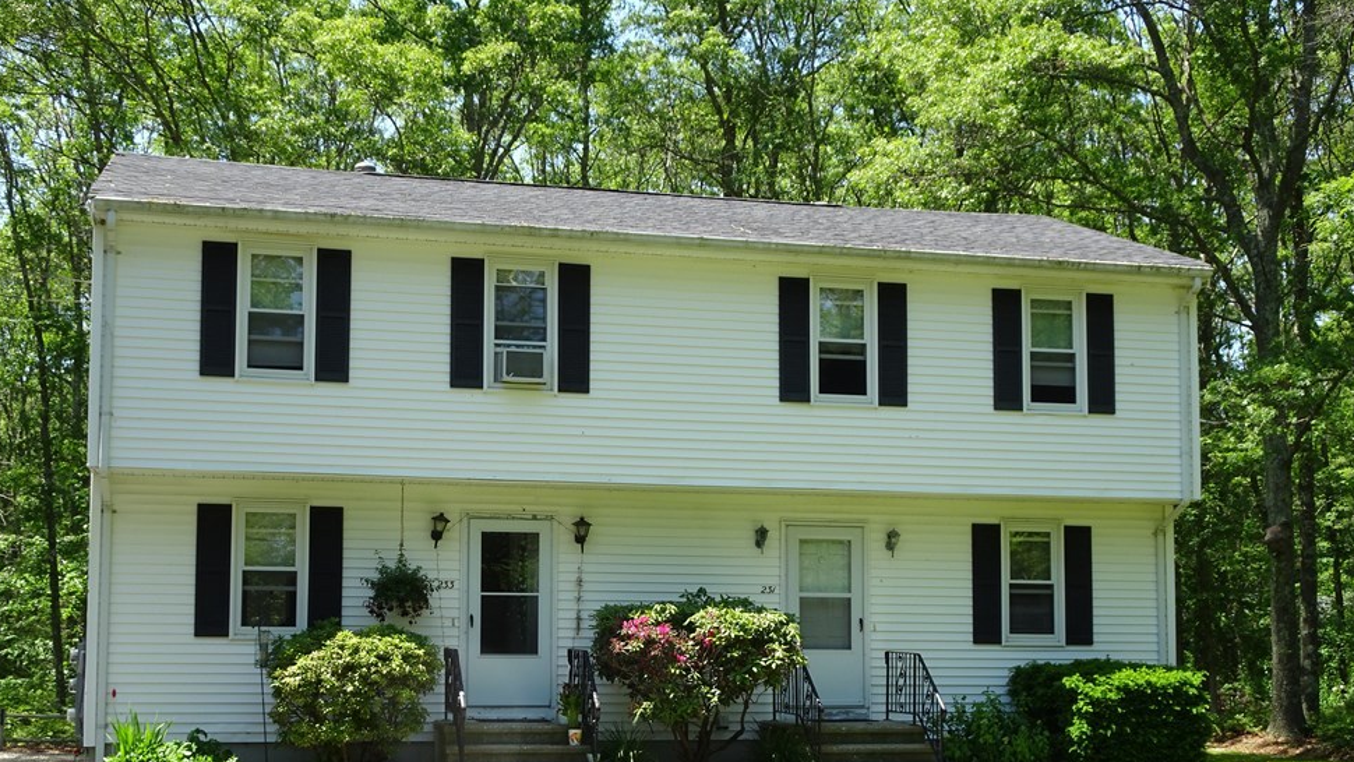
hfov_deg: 44.6
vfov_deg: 25.8
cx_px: 655
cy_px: 528
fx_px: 1652
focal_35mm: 46
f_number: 4
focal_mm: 6.8
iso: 80
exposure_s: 1/200
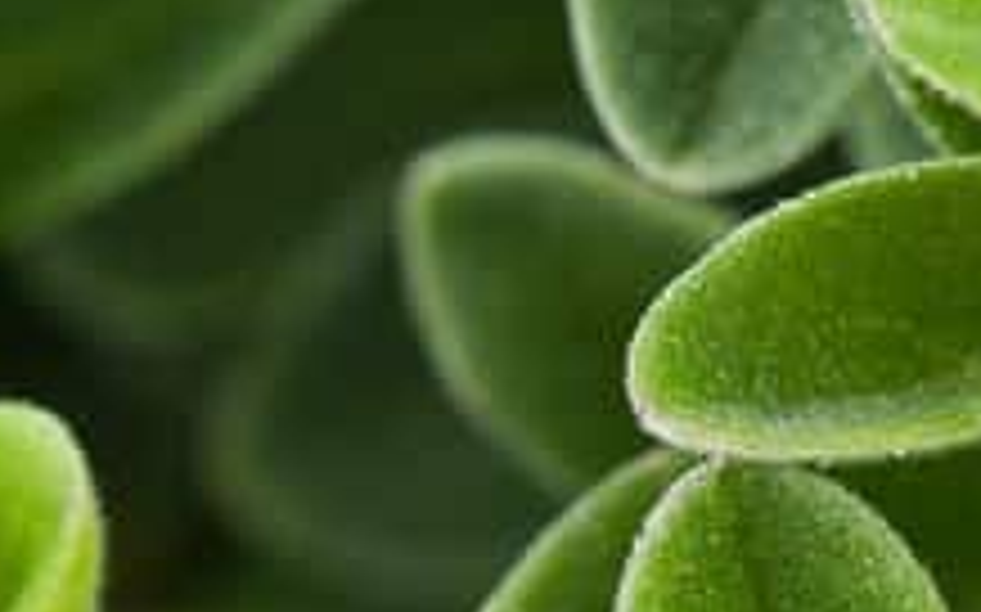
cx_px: 1730
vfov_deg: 4.6
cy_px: 1334
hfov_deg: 7.3
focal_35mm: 280
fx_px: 7482
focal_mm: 60
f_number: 14
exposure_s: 1/250
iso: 200
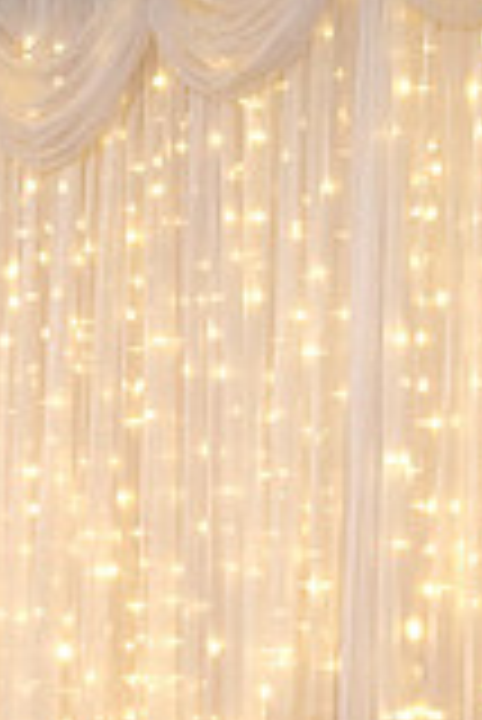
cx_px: 223
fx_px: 2264
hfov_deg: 12.1
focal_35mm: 113
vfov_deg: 17.1
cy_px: 910
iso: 1600
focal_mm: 16
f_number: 2.2
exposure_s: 1/160
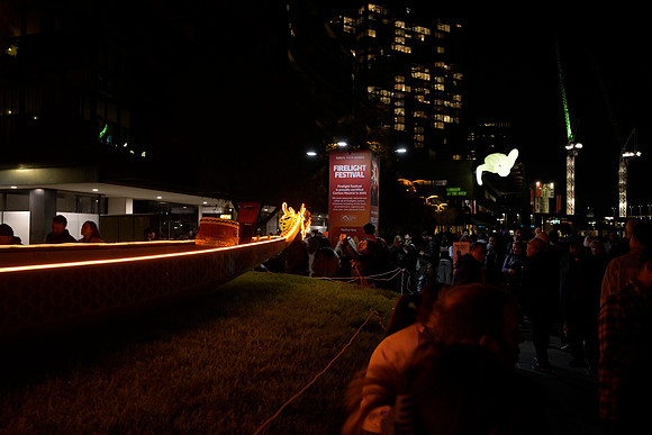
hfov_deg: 61.9
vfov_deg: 43.6
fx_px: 543
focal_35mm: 30
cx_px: 326
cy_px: 218
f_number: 4
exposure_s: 1/60
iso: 1250
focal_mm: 30
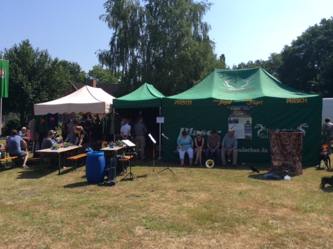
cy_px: 124
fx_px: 317
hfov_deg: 55.4
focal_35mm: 33
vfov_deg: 42.8
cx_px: 166
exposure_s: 1/1466
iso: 32
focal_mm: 3.3
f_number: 2.4
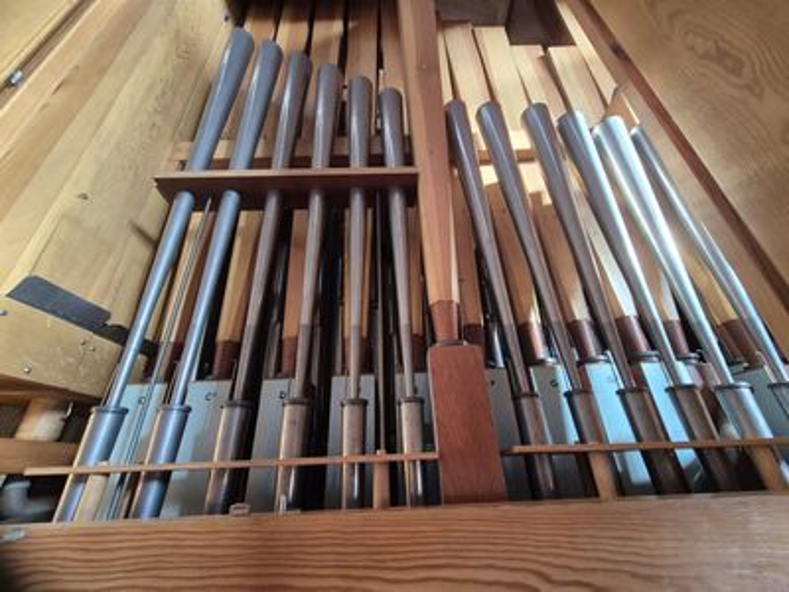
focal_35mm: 13
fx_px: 296
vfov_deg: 89.9
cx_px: 394
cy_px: 296
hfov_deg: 106.2
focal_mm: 2.2
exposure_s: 1/50
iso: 640
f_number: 2.2
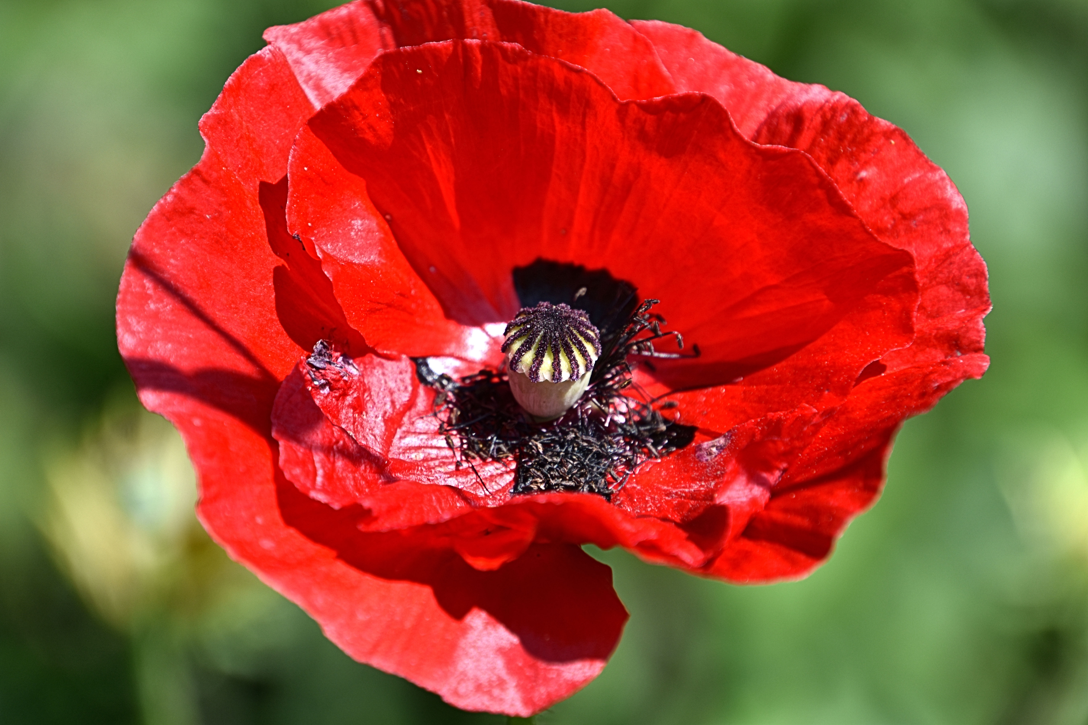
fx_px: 8386
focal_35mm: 278
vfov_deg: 5.0
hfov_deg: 7.4
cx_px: 544
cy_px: 362
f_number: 6.3
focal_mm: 185
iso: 100
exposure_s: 1/320
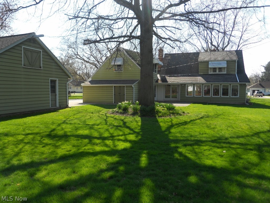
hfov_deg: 63.4
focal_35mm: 28
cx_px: 135
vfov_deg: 49.7
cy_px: 102
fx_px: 218
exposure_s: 1/500
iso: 80
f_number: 2.7
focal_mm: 5
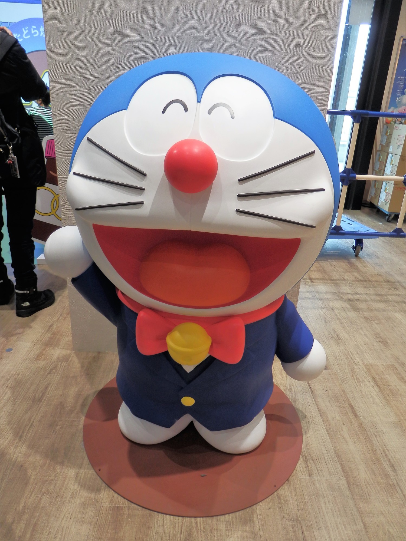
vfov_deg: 69.4
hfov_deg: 54.9
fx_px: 391
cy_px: 270
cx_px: 203
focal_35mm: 25
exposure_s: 1/30
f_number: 3
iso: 125
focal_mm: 4.5
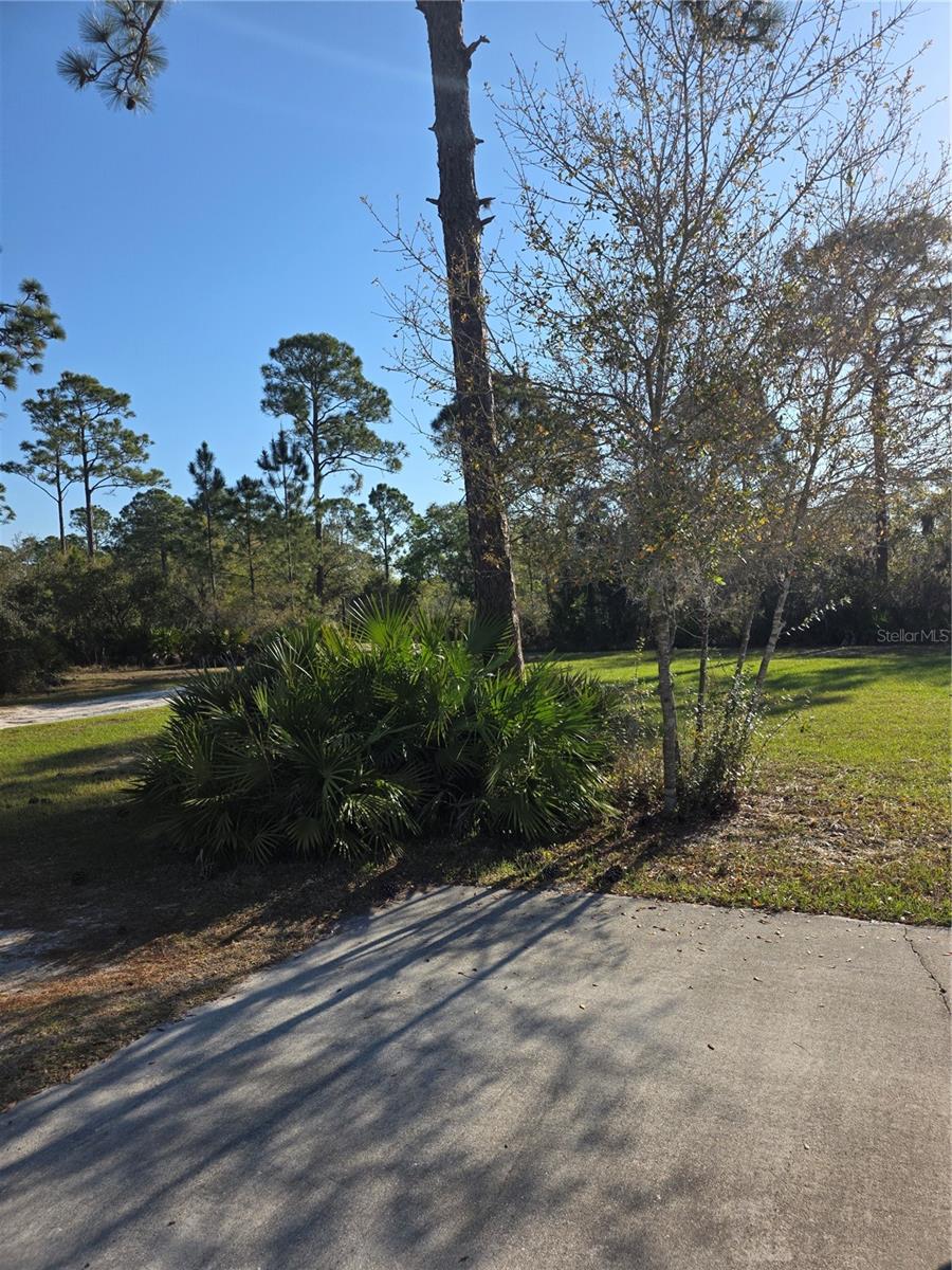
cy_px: 635
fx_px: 843
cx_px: 476
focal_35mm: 23
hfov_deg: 58.9
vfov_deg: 73.9
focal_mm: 6.3
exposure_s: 1/5017
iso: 80
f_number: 1.7
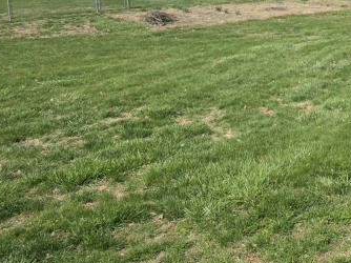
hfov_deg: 37.4
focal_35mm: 46
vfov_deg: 30.1
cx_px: 342
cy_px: 26
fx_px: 466
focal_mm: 6.3
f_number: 1.7
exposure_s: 1/1000
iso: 12
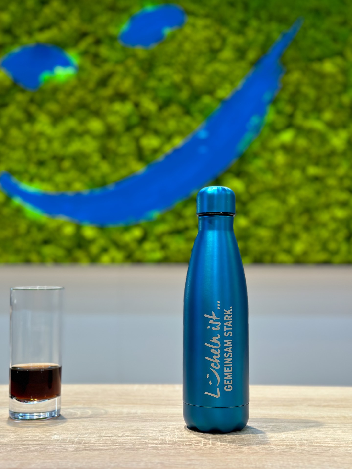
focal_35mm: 48
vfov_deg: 39.7
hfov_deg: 30.3
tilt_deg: +2.8
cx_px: 176
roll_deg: +1.5
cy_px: 234
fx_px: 651
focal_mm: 6.86
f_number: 1.78
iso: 64
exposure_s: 1/100
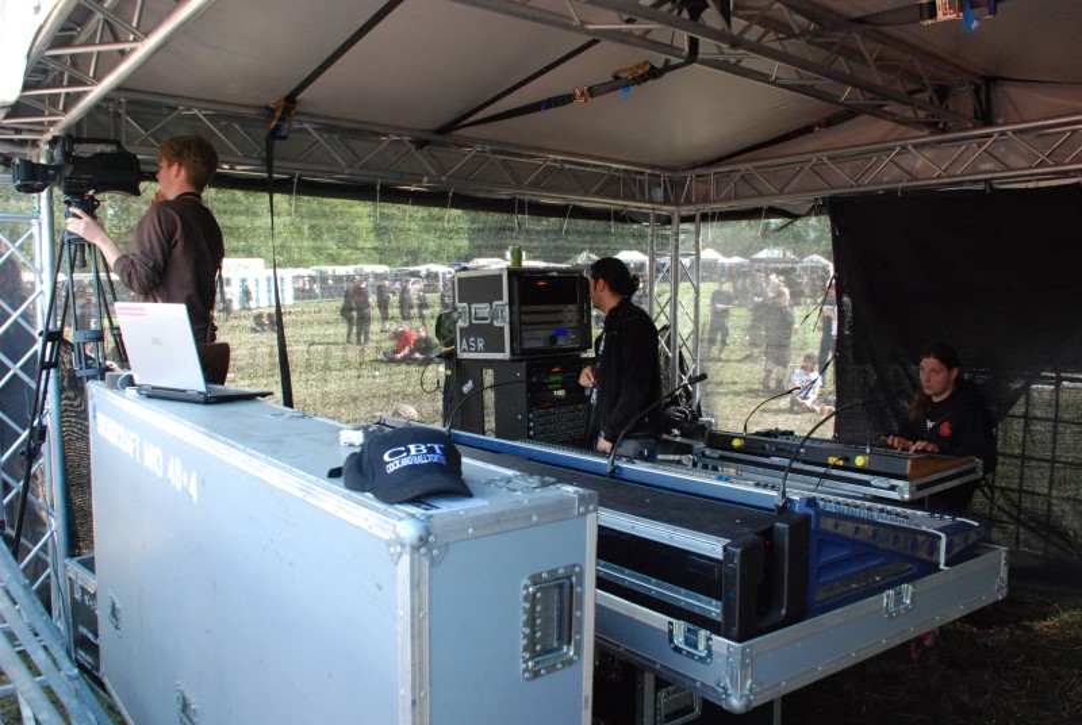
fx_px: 813
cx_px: 541
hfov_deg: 67.3
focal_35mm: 27
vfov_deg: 48.1
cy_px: 362
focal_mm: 18
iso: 1250
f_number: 6.7
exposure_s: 1/125
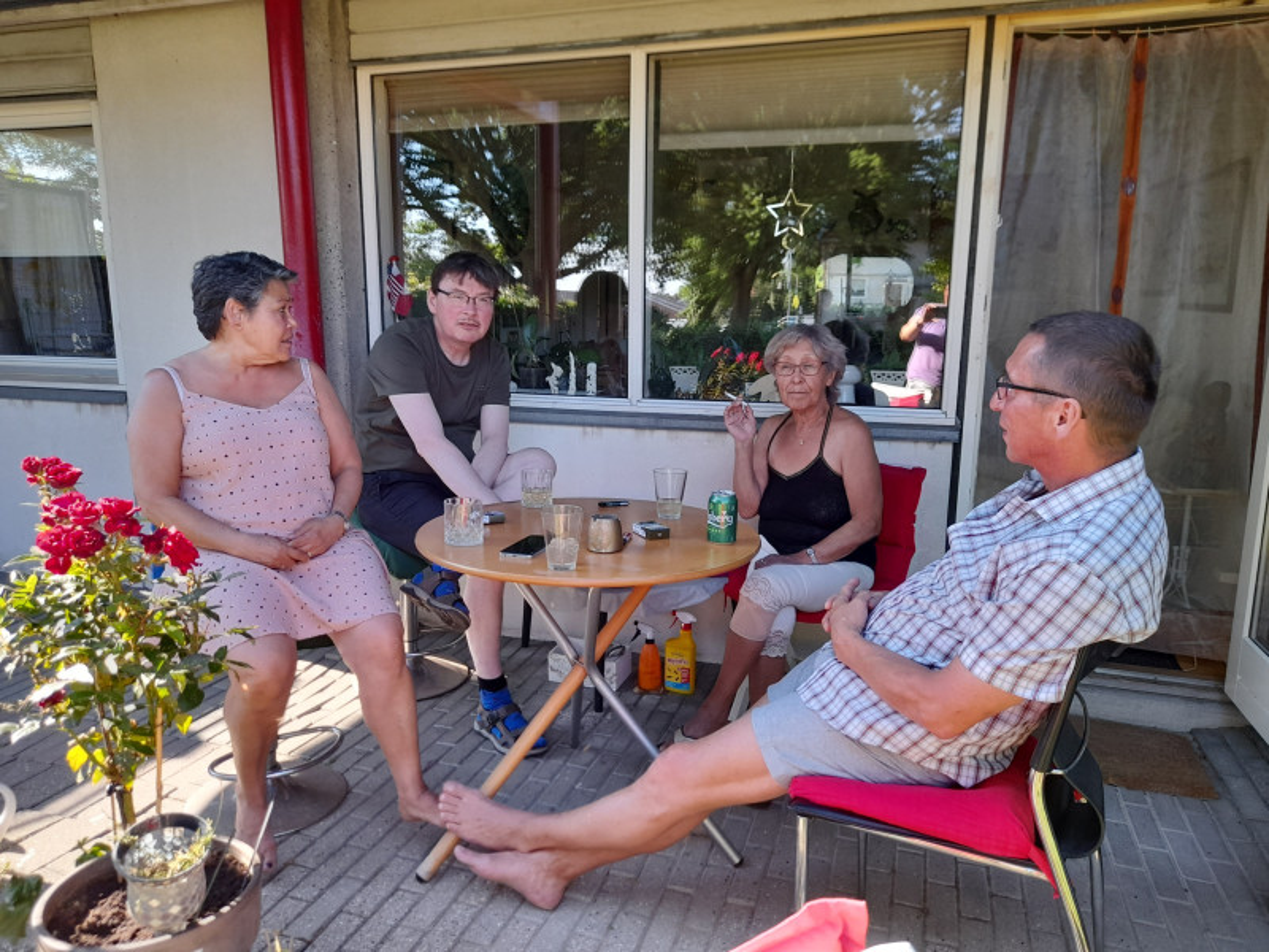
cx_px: 634
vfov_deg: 54.9
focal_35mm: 25
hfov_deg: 69.4
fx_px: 916
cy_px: 476
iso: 40
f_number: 2
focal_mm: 4.6
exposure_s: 1/100
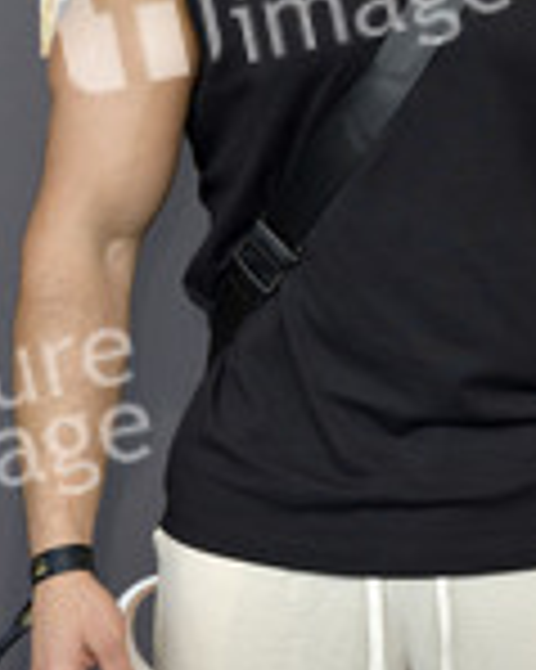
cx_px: 410
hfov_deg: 10.9
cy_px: 211
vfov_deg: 13.6
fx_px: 2799
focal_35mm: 141
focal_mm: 56
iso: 400
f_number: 6.3
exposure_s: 1/250
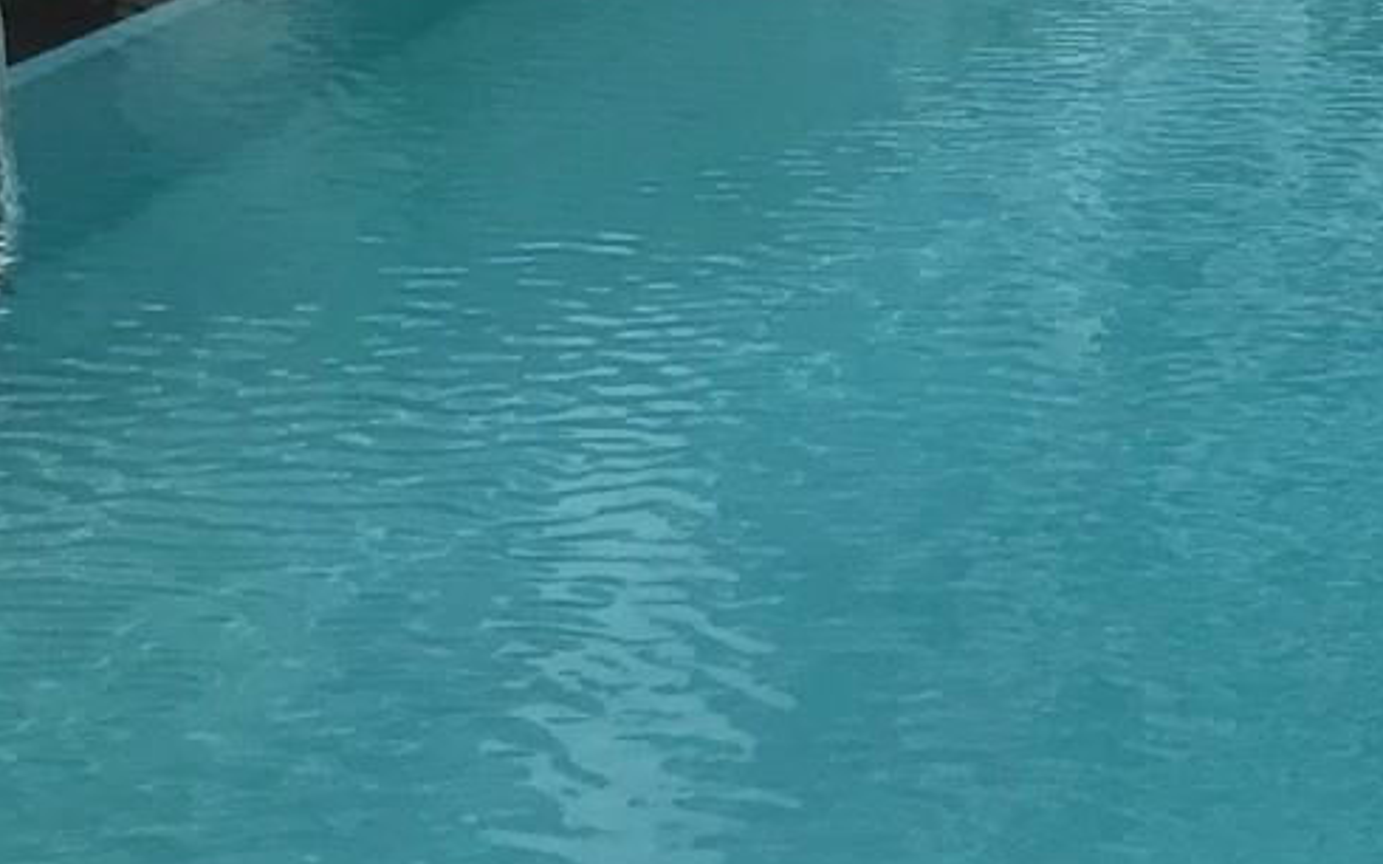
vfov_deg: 13.3
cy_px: -28
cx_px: 2207
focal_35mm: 97
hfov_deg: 18.4
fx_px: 3655
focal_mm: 3.99
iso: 20
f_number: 1.8
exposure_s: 1/2740
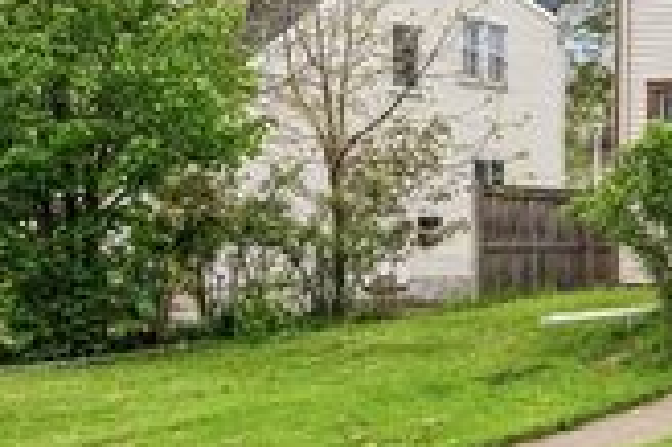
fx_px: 1193
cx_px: 942
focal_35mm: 64
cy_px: 297
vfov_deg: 21.1
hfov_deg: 25.5
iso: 160
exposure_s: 1/30
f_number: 9
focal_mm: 21
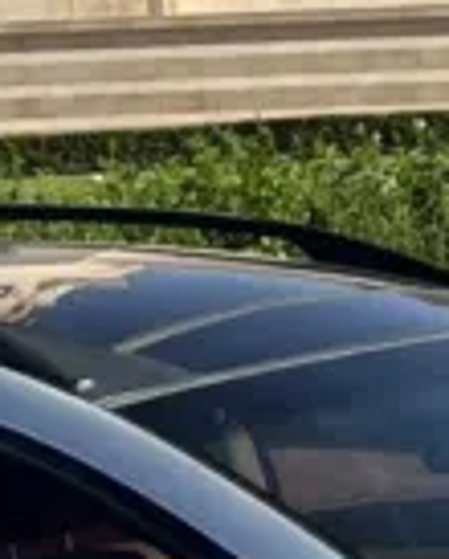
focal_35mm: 189
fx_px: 3132
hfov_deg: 8.2
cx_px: 351
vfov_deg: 9.9
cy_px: 849
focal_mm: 5.7
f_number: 1.5
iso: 50
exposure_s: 1/4115
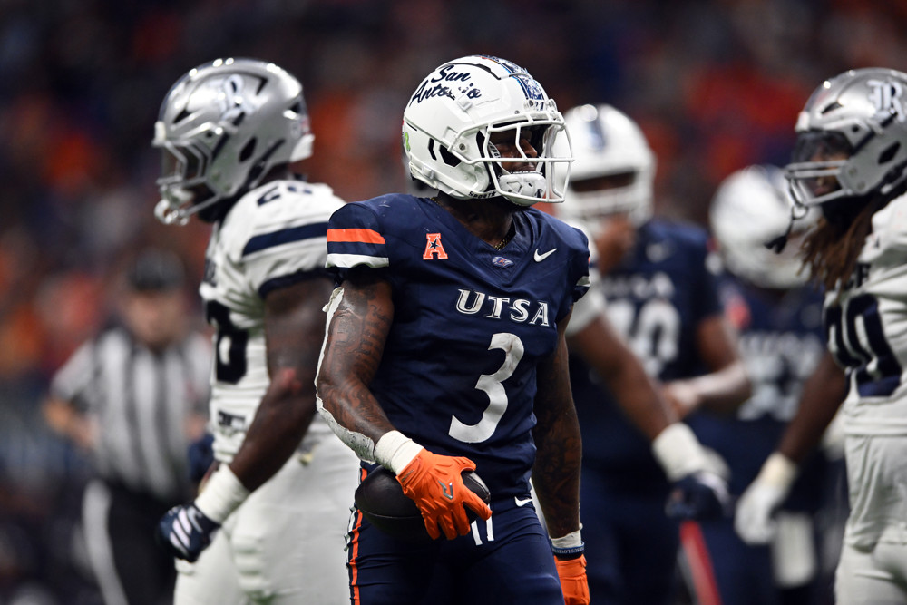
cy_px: 302
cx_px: 454
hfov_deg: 5.2
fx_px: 10079
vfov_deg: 3.4
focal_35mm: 400
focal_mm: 400
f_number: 3.5
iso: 4000
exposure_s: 1/1600
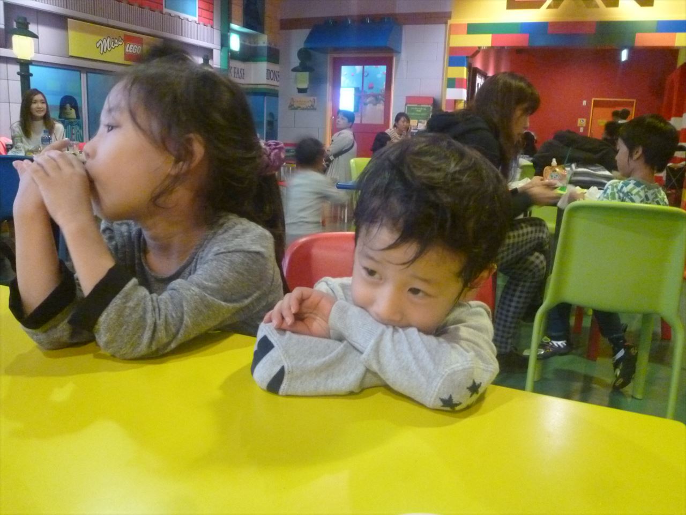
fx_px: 575
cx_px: 343
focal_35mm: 29
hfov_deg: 61.7
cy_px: 258
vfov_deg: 48.2
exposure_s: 1/13
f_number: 3
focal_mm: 5.2
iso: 800
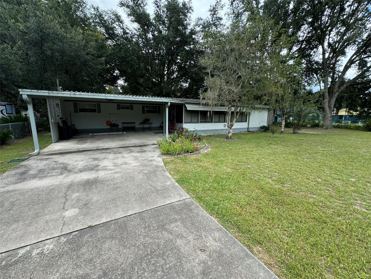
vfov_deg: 85.7
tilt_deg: -10.6
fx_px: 150
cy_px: 140
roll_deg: -1.3
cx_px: 186
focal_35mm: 14
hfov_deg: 102.1
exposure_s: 1/423
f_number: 2.2
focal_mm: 2.22
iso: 40
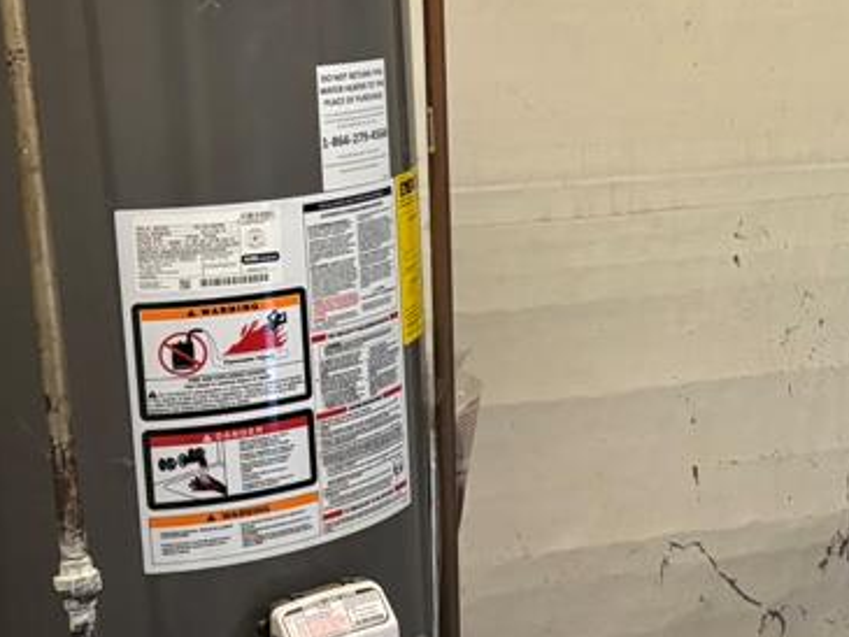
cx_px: 923
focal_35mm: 73
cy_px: 212
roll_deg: +1.4
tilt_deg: -8.5
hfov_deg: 24.9
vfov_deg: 20.1
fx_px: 1791
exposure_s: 1/60
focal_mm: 5.96
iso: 500
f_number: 1.6
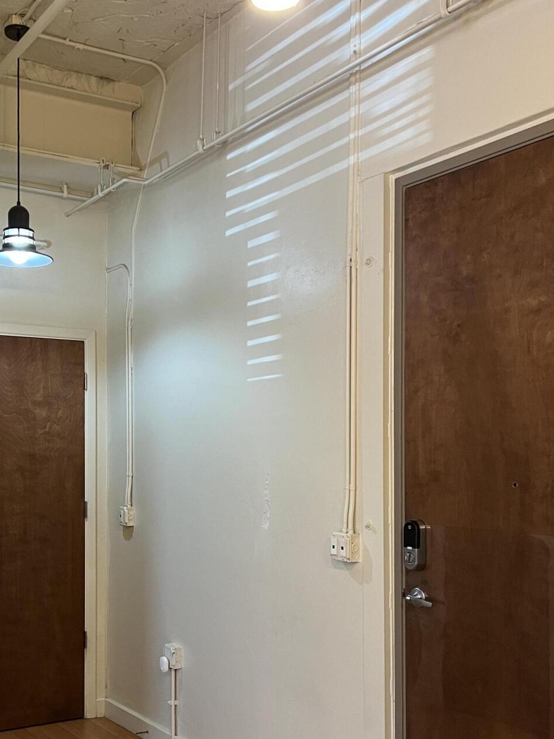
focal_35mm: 41
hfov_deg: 34.6
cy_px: 444
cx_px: 158
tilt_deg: +0.8
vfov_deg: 45.5
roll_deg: +0.3
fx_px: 875
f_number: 1.5
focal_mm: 5.7
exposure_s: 1/60
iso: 320
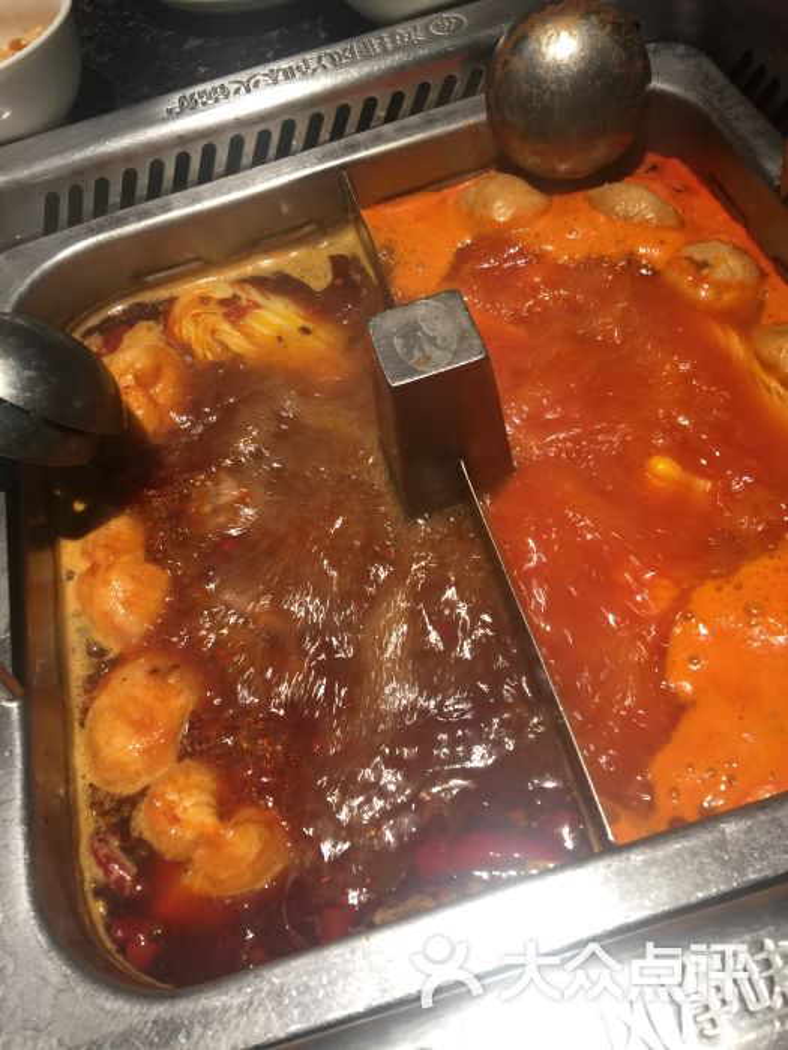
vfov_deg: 61.7
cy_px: 525
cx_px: 394
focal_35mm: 29
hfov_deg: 48.2
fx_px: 880
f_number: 2.2
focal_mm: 4.15
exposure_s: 1/33
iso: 50
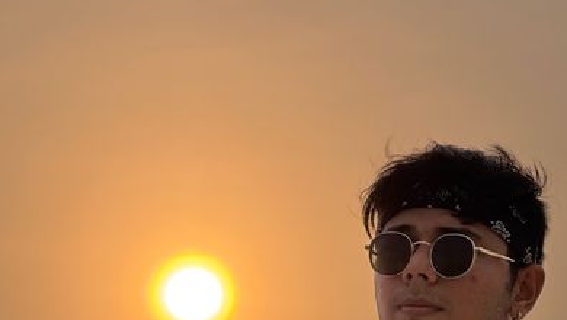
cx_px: 288
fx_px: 3024
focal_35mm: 201
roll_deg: +0.4
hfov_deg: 10.7
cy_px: 356
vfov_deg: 6.0
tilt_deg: +12.3
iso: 32
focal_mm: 16.89
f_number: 2.8
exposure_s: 1/1613
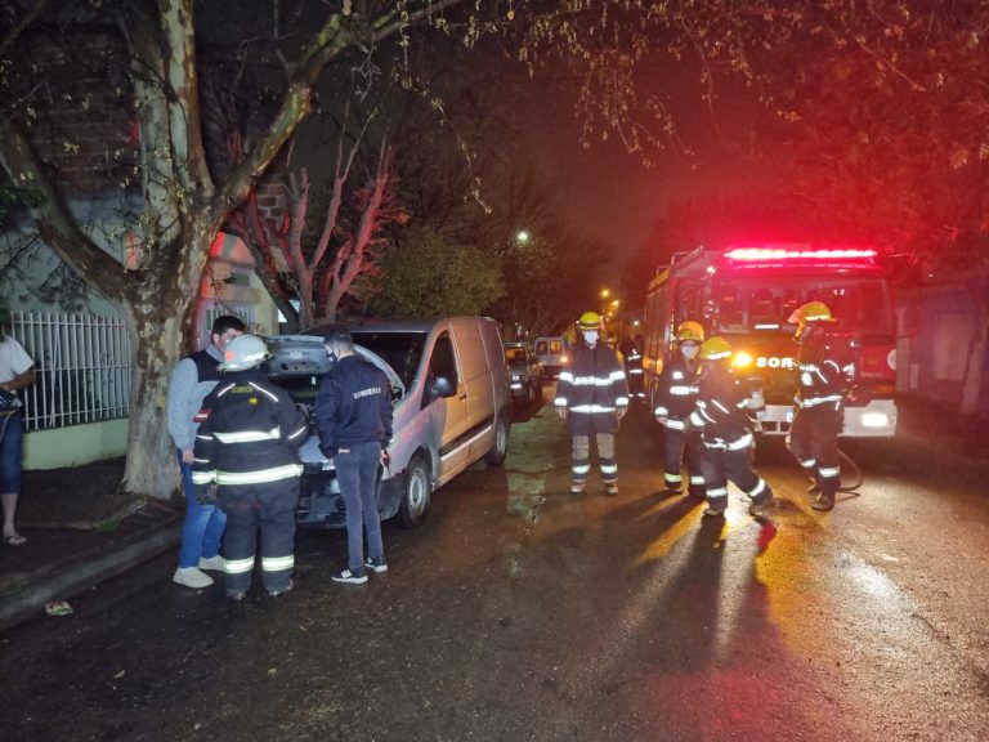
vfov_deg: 56.8
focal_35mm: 24
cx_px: 494
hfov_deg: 71.6
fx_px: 686
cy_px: 371
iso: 1000
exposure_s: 1/25
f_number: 1.8
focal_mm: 6.7
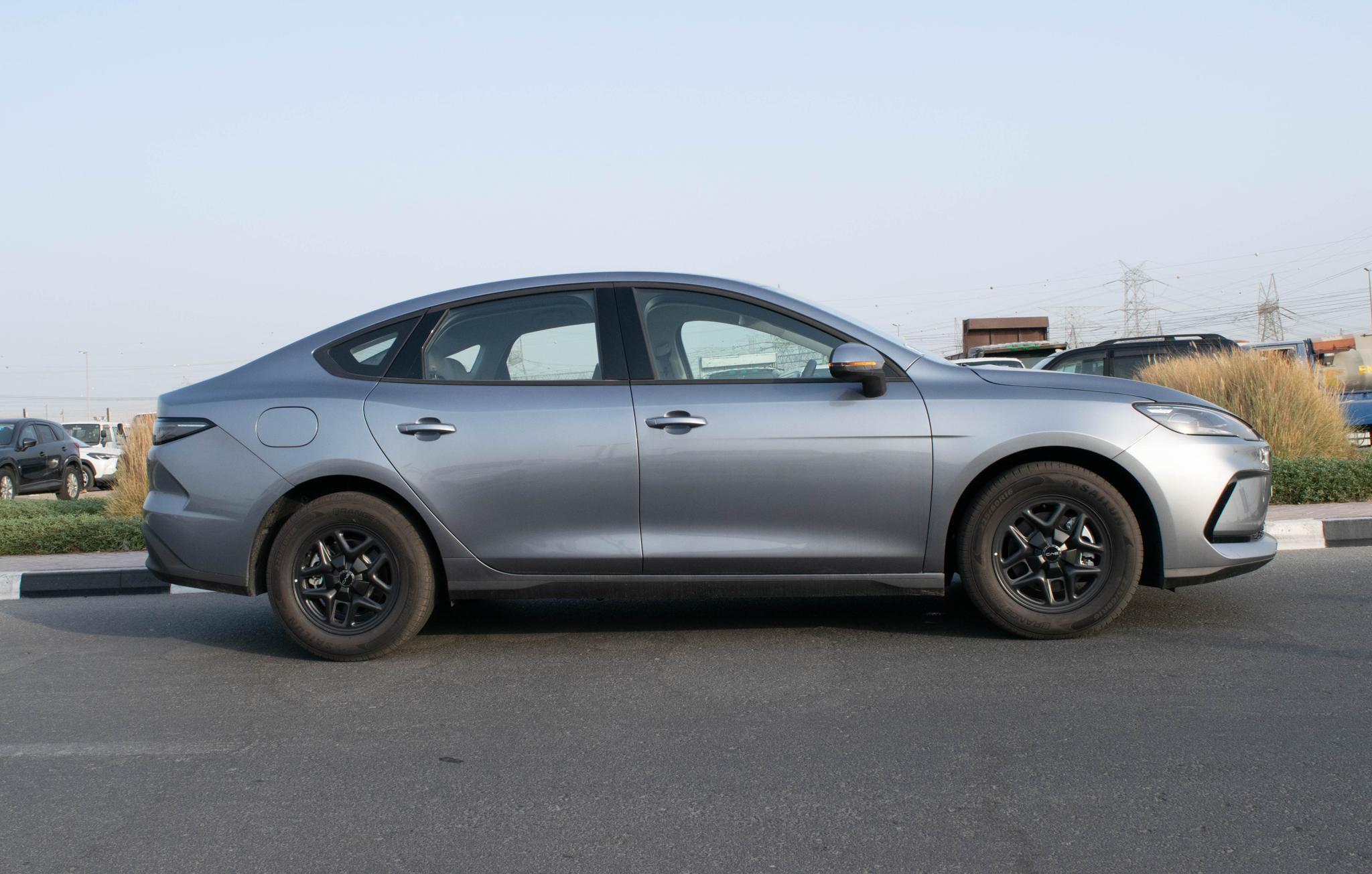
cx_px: 664
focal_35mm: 37
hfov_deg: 52.3
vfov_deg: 34.7
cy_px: 410
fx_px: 1398
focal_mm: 23
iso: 400
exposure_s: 1/400
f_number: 11
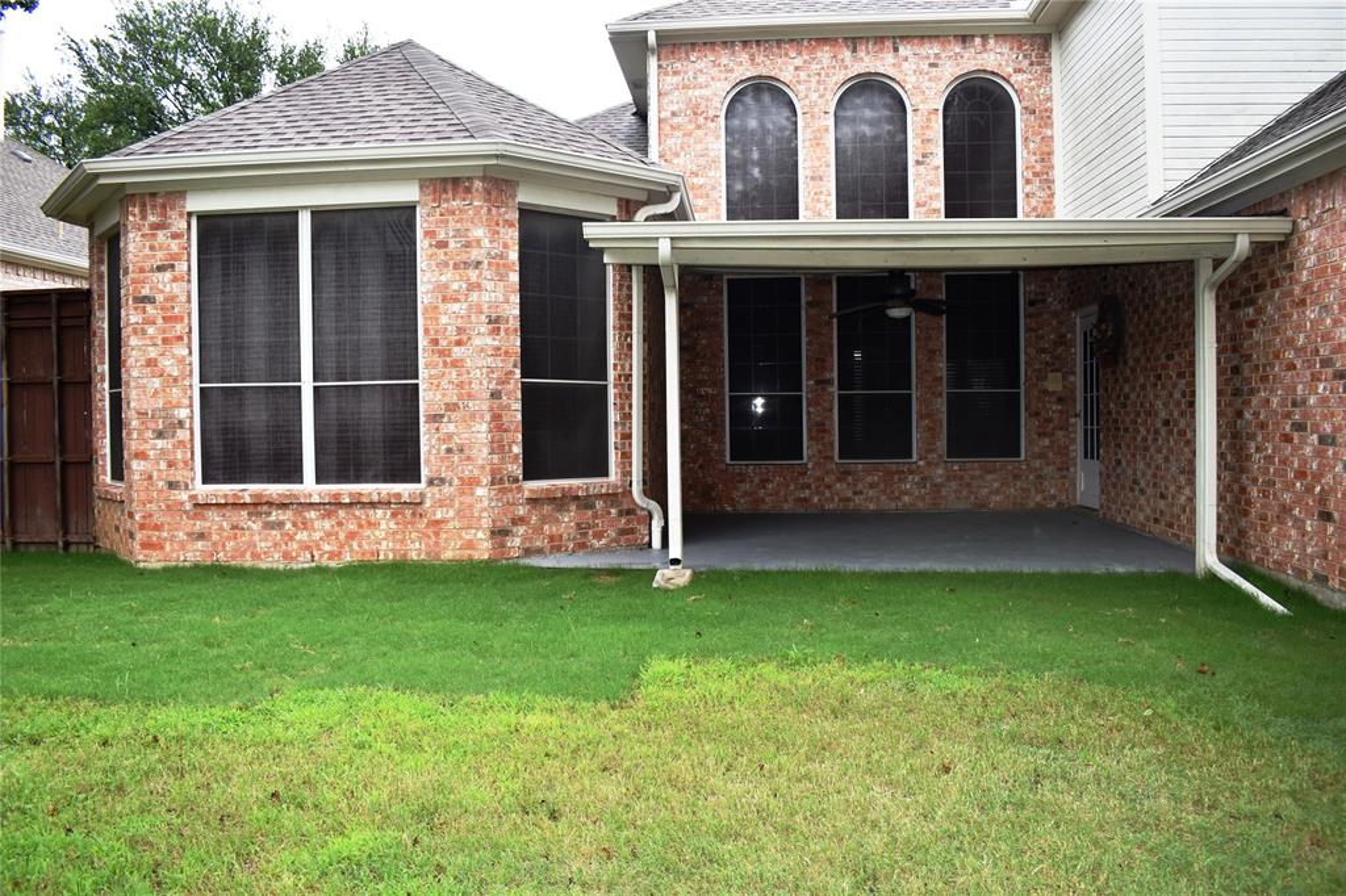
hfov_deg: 67.4
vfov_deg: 47.9
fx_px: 1009
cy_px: 448
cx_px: 673
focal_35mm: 27
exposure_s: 1/200
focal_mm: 18
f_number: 5
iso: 360
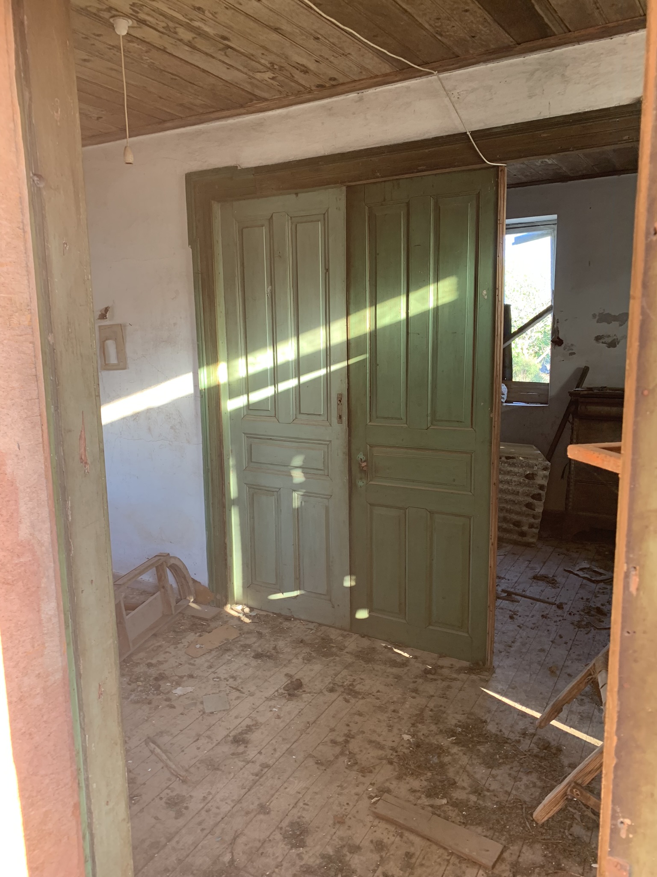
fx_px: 658
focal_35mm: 26
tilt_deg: -7.6
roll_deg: +1.7
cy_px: 438
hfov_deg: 53.1
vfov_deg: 67.3
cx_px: 328
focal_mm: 4.25
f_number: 1.8
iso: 100
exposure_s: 1/80
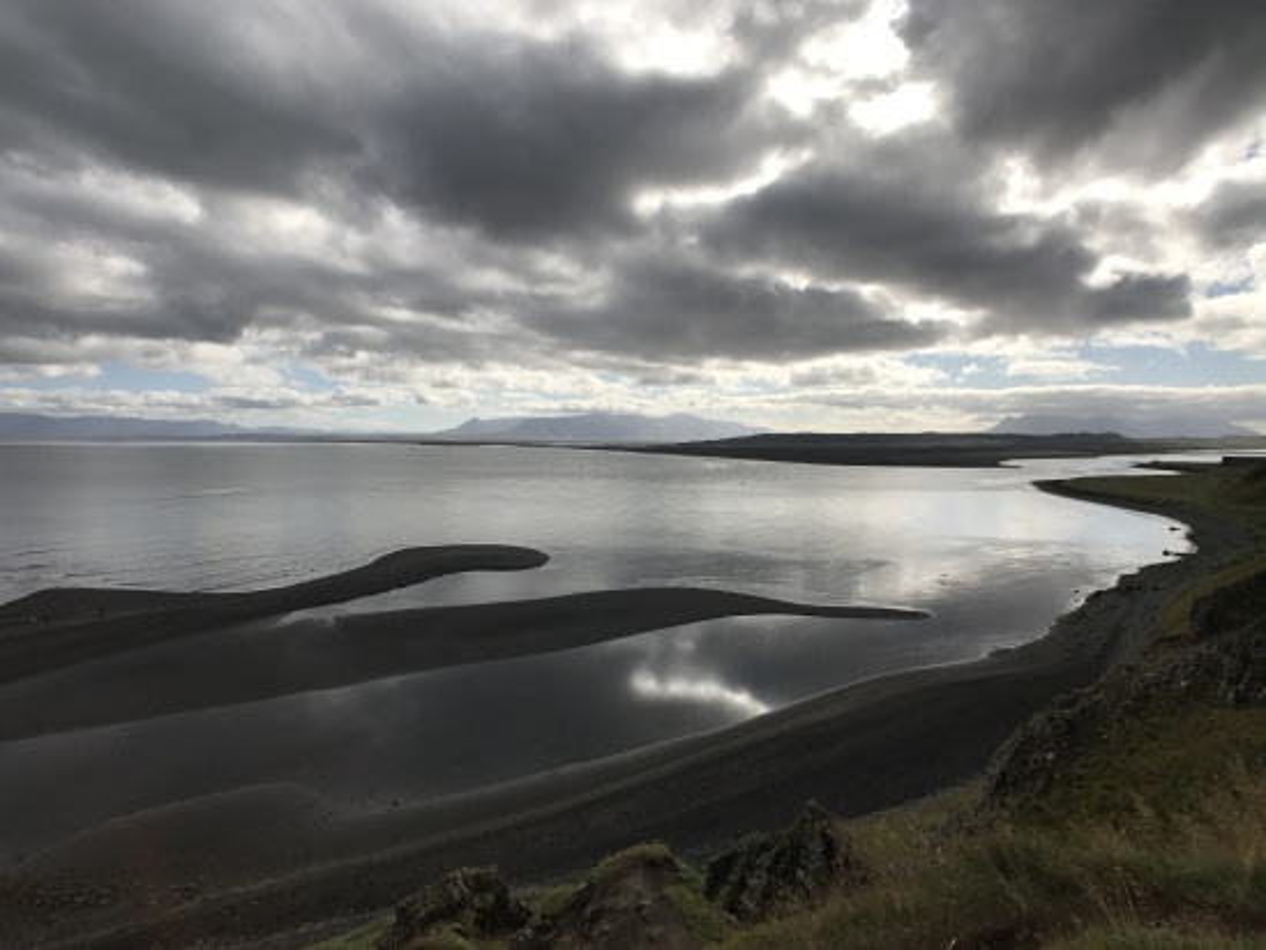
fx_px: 1024
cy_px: 475
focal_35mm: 28
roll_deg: -0.1
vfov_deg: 49.8
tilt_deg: -1.8
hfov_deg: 63.4
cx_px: 633
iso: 25
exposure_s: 1/5051
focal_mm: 3.99
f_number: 1.8
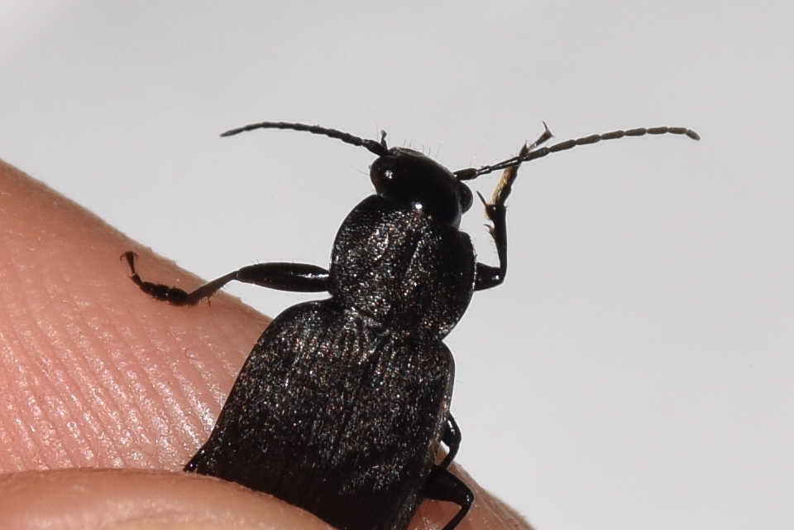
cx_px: 397
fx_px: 4036
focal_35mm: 183
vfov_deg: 7.5
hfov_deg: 11.2
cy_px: 265
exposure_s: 1/160
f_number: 13
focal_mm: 122
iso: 100
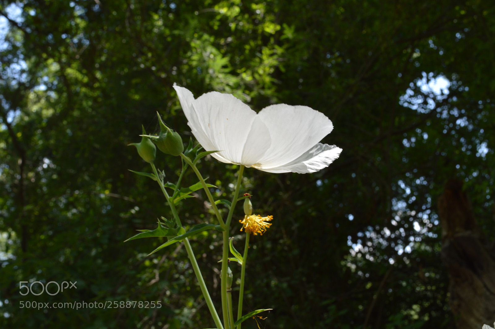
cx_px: 248
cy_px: 164
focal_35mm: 48
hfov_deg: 41.1
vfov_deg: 28.0
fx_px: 659
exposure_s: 1/50
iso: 200
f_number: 11
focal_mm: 32
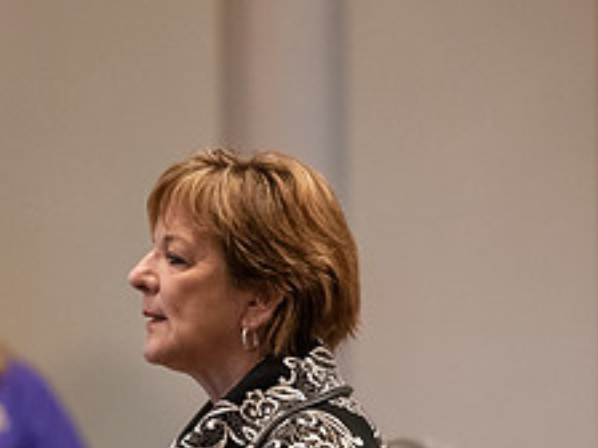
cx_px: 190
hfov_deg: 5.7
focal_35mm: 348
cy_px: 433
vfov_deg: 4.3
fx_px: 6012
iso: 4000
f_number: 2.8
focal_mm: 140
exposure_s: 1/200
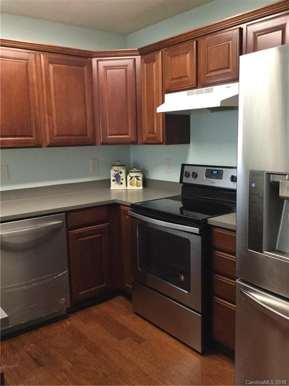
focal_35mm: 31
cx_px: 144
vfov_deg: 58.4
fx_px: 345
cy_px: 193
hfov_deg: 45.4
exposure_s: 1/30
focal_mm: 3.3
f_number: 2.4
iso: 160
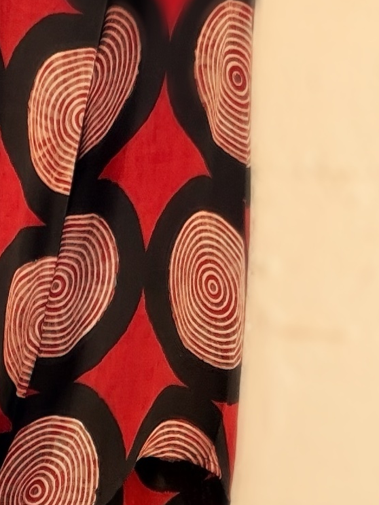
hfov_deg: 15.2
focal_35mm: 96
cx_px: 14
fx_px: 1400
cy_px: 459
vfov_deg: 20.0
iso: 25
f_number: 1.9
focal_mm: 2.71
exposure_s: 1/347
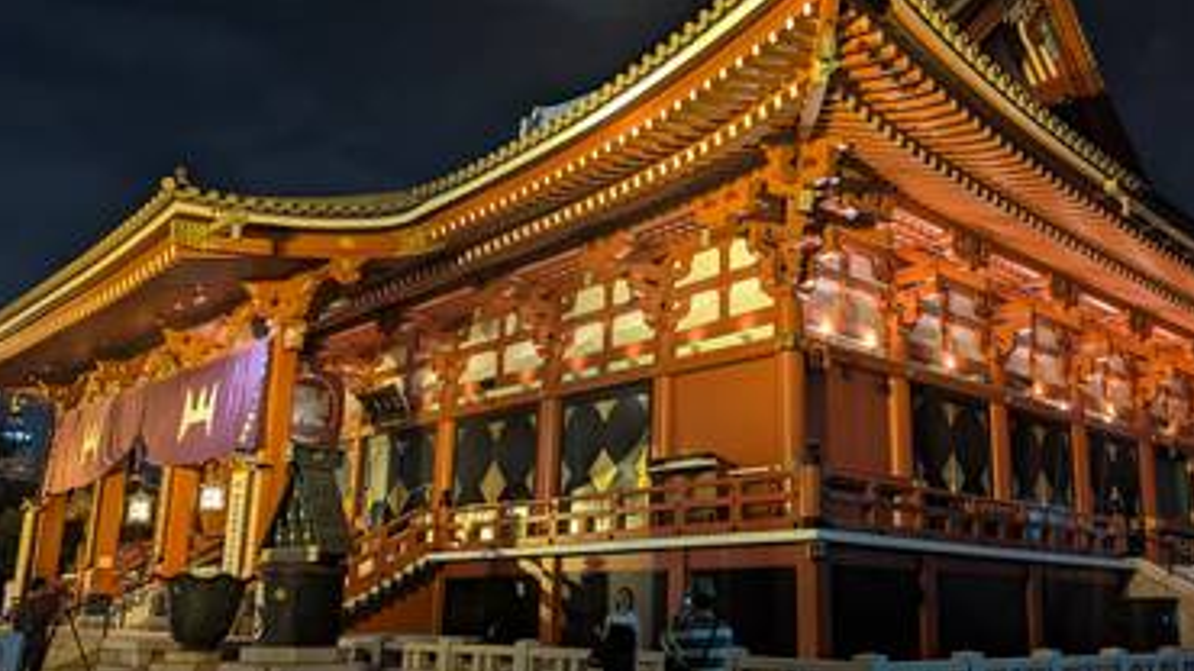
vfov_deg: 34.6
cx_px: 691
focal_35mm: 34
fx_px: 1076
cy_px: 347
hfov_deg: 57.8
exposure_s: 1/25
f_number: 1.68
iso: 204
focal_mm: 6.9
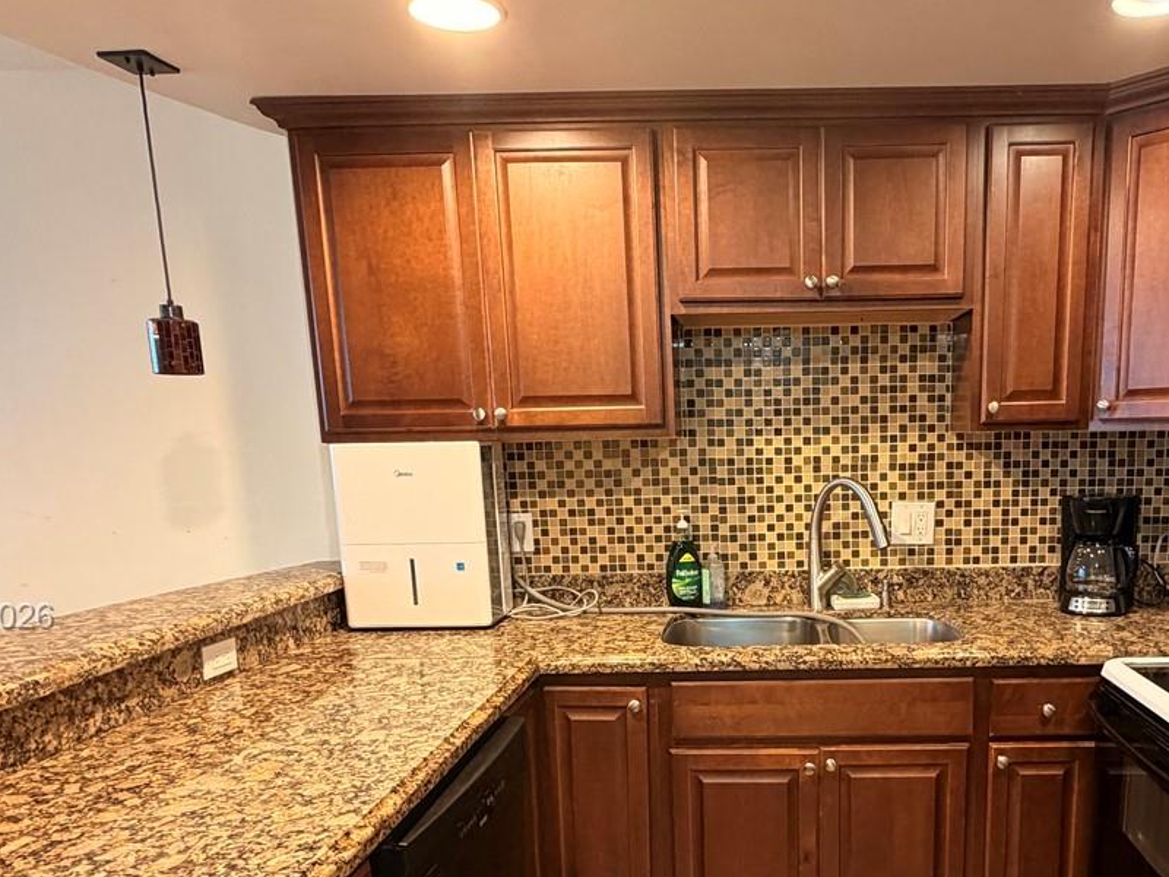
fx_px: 946
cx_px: 767
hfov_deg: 62.1
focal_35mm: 28
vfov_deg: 48.5
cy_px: 618
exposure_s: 1/60
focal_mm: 2.22
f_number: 2.2
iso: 320
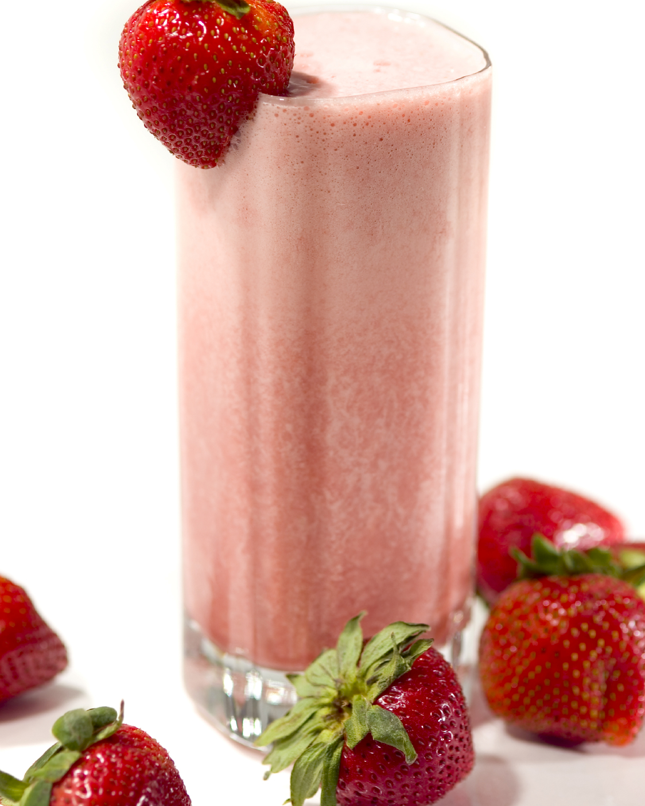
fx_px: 4261
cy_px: 401
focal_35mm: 179
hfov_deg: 8.7
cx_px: 324
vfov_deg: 10.8
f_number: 3.5
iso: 200
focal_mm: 105
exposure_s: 1/160
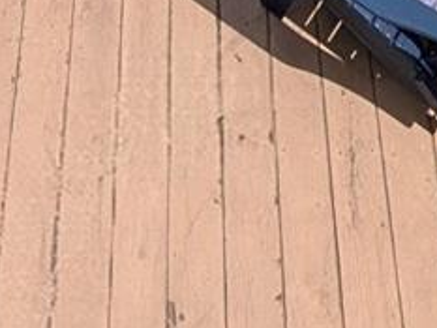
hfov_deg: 21.9
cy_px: -718
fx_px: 1124
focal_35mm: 89
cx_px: 156
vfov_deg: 10.4
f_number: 2.2
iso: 46
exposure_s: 1/2179
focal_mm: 1.95
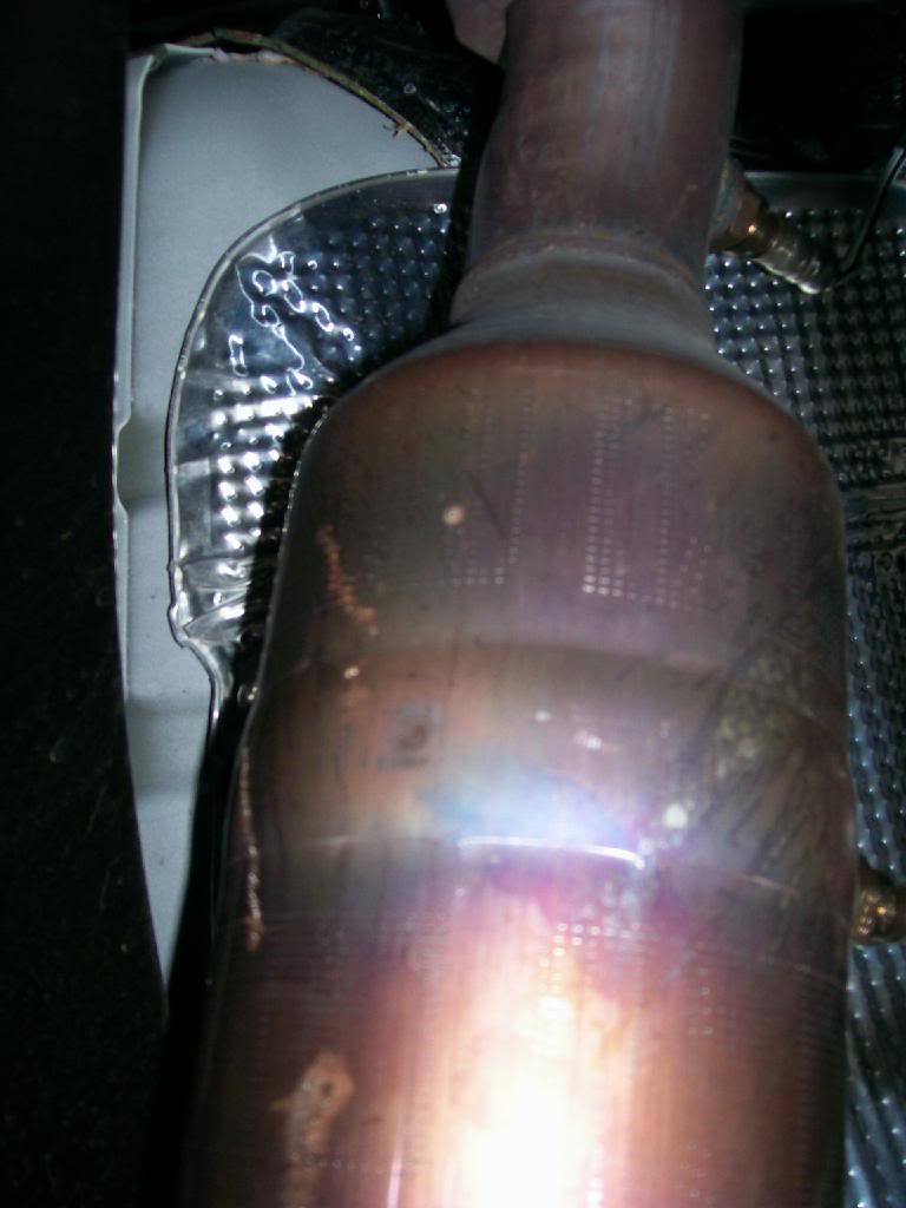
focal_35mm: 36
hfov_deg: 39.7
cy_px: 604
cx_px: 453
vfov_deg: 51.4
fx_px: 1256
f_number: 2.7
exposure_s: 1/64
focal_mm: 6
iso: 80
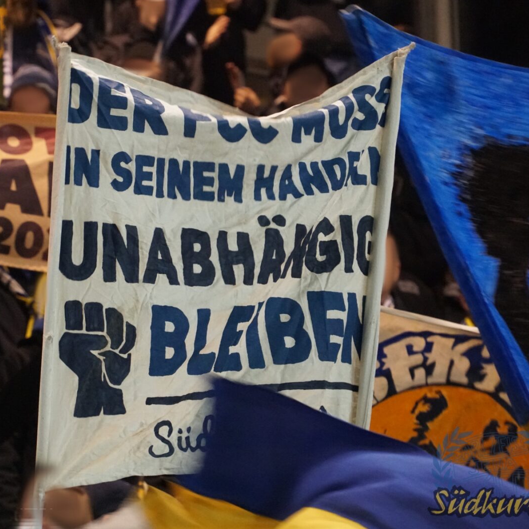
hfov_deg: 4.6
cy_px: 264
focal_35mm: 384
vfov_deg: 4.6
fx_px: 6639
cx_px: 181
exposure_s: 1/125
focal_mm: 200
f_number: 6.3
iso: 6400
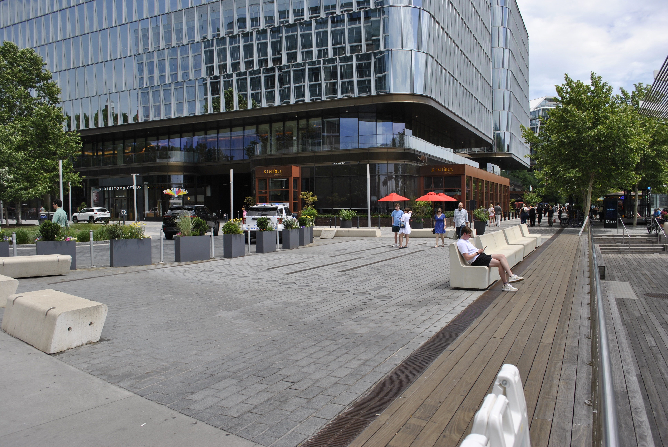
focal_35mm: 27
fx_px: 502
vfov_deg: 48.0
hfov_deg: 67.3
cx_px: 334
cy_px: 224
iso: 100
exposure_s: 1/500
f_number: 5.6
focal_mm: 18
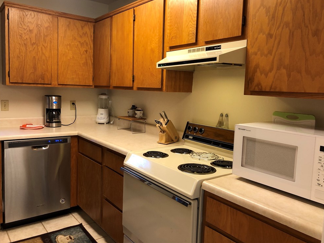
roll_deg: -1.2
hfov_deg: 61.6
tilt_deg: -5.3
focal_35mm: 29
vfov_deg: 48.2
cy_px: 118
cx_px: 165
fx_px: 271
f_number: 1.8
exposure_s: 1/24
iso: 40
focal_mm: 4
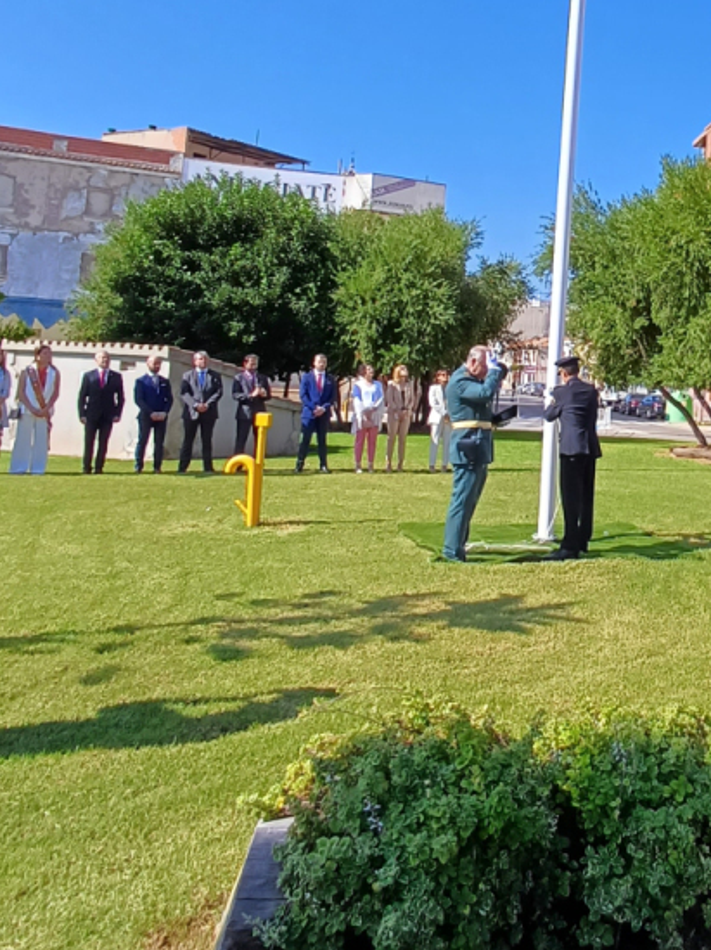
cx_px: 652
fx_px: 960
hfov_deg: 37.7
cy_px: 339
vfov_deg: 51.9
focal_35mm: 35
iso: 40
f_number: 2.2
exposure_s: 1/1135
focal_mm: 1.64
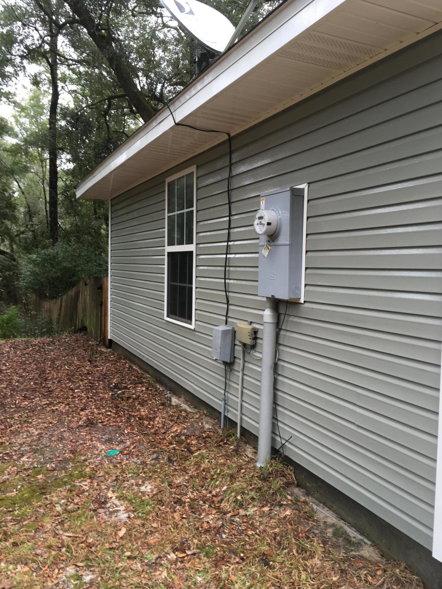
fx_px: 511
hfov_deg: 46.8
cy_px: 295
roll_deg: -0.8
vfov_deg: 60.0
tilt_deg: -3.8
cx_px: 222
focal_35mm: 30
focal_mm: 4.15
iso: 40
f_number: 2.2
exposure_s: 1/120
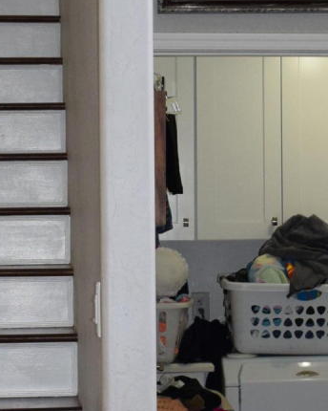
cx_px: 247
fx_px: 1590
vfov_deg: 14.7
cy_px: 118
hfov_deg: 11.7
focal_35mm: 131
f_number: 4.5
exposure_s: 1/100
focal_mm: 20
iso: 800
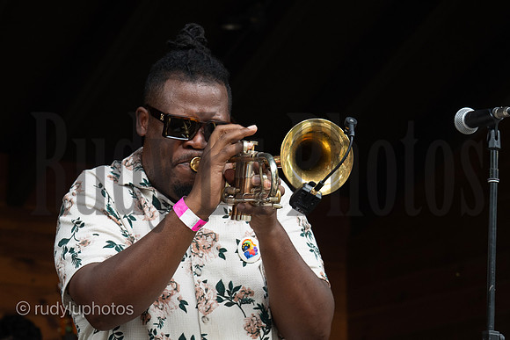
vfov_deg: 9.9
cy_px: 170
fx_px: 1955
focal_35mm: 138
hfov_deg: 14.9
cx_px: 255
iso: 800
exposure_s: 1/400
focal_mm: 92
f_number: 6.3
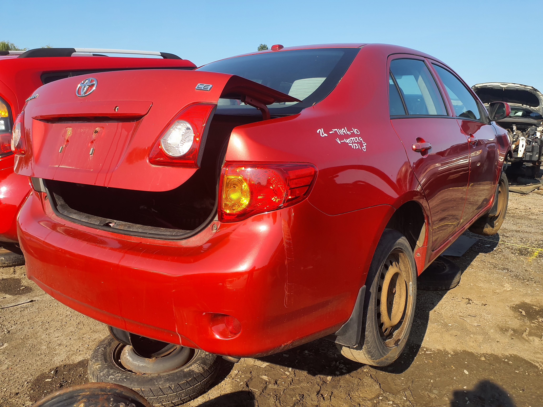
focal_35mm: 27
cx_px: 272
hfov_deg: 65.3
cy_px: 204
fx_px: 424
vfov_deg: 51.4
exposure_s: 1/1368
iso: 40
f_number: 1.9
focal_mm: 3.58
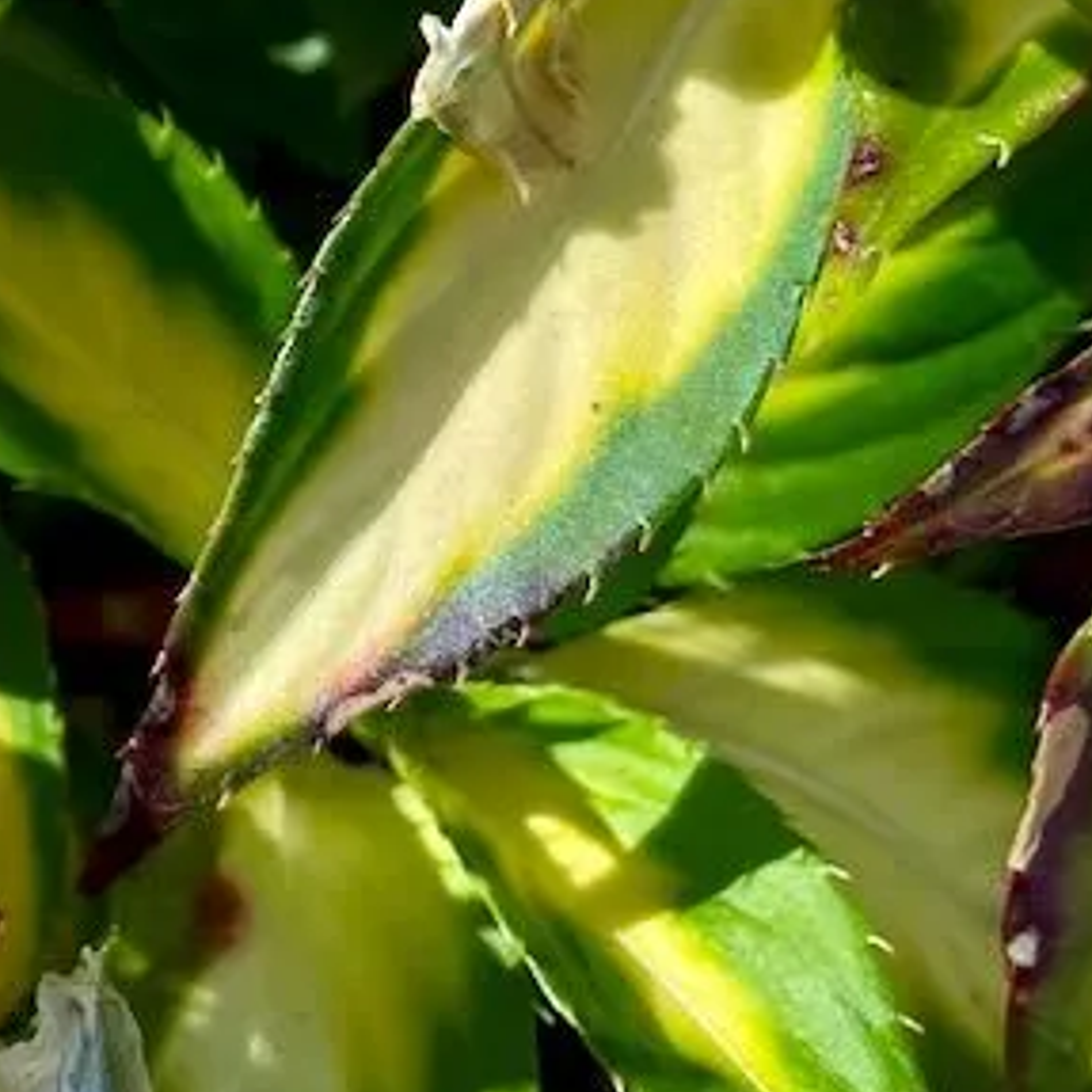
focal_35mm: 82
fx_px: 2927
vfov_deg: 20.8
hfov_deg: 19.2
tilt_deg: -61.9
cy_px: 190
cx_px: -415
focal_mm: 4.2
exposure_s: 1/1072
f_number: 1.6
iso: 32
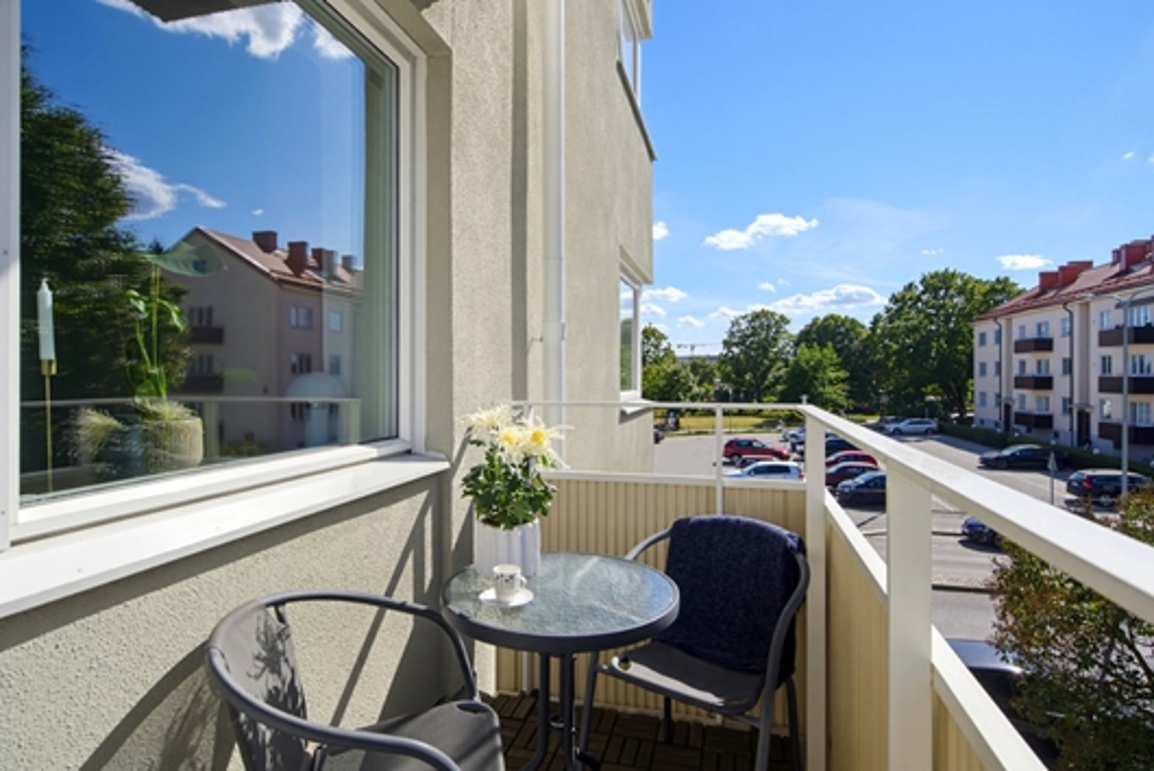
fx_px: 609
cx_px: 577
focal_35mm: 19
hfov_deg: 86.9
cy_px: 386
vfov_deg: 64.6
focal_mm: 19
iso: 200
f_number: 8
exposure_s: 1/1000
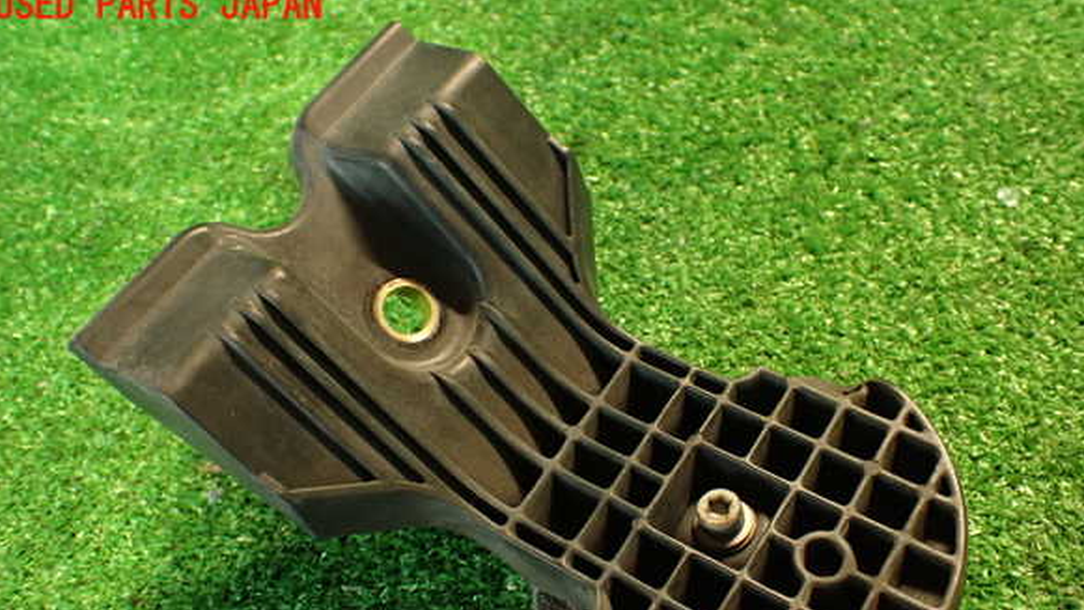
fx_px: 1035
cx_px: 543
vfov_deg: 32.6
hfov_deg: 55.3
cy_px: 403
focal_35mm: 36
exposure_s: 1/30
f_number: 2.4
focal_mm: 5.79
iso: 800
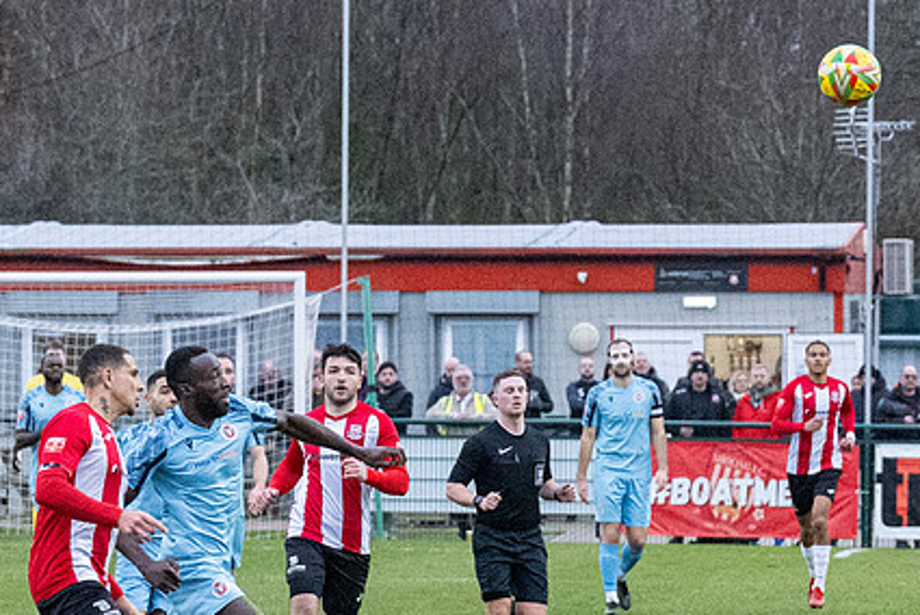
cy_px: 609
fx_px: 10715
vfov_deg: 3.3
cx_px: 332
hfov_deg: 4.9
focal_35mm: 419
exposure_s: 1/1250
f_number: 4
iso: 4000
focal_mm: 100
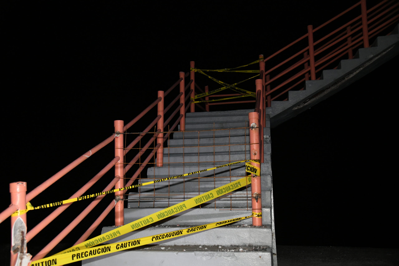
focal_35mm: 34
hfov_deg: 55.8
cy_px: 133
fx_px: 377
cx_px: 200
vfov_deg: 38.9
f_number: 4
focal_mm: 34
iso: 5000
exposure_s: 1/125
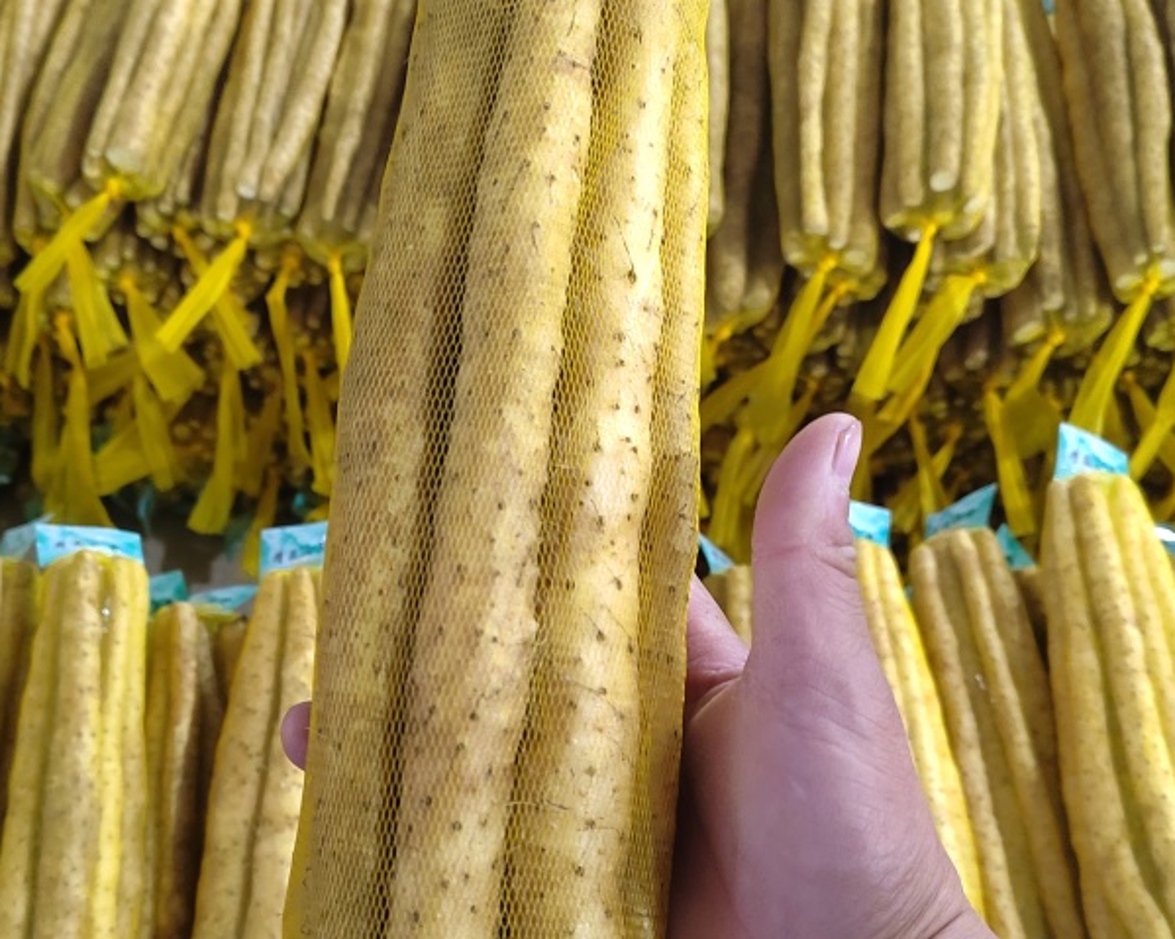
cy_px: 677
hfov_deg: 45.6
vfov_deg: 36.6
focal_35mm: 40
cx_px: 483
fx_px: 1391
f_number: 1.9
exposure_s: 1/33.3
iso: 4200
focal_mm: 5.52
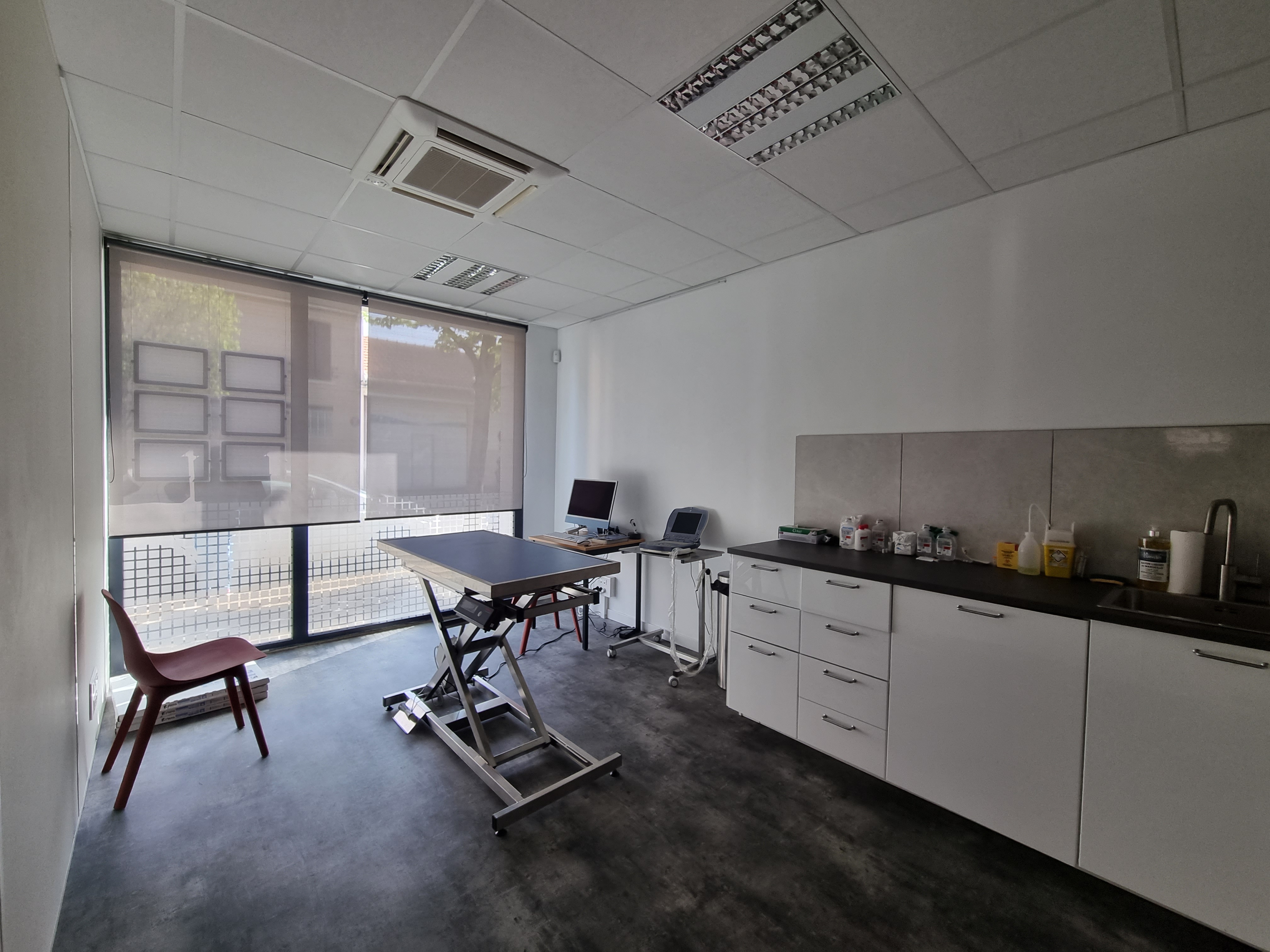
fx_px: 477
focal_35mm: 13
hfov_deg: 106.2
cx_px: 635
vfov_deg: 89.9
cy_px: 476
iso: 80
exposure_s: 1/100
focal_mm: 2.2
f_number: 2.2
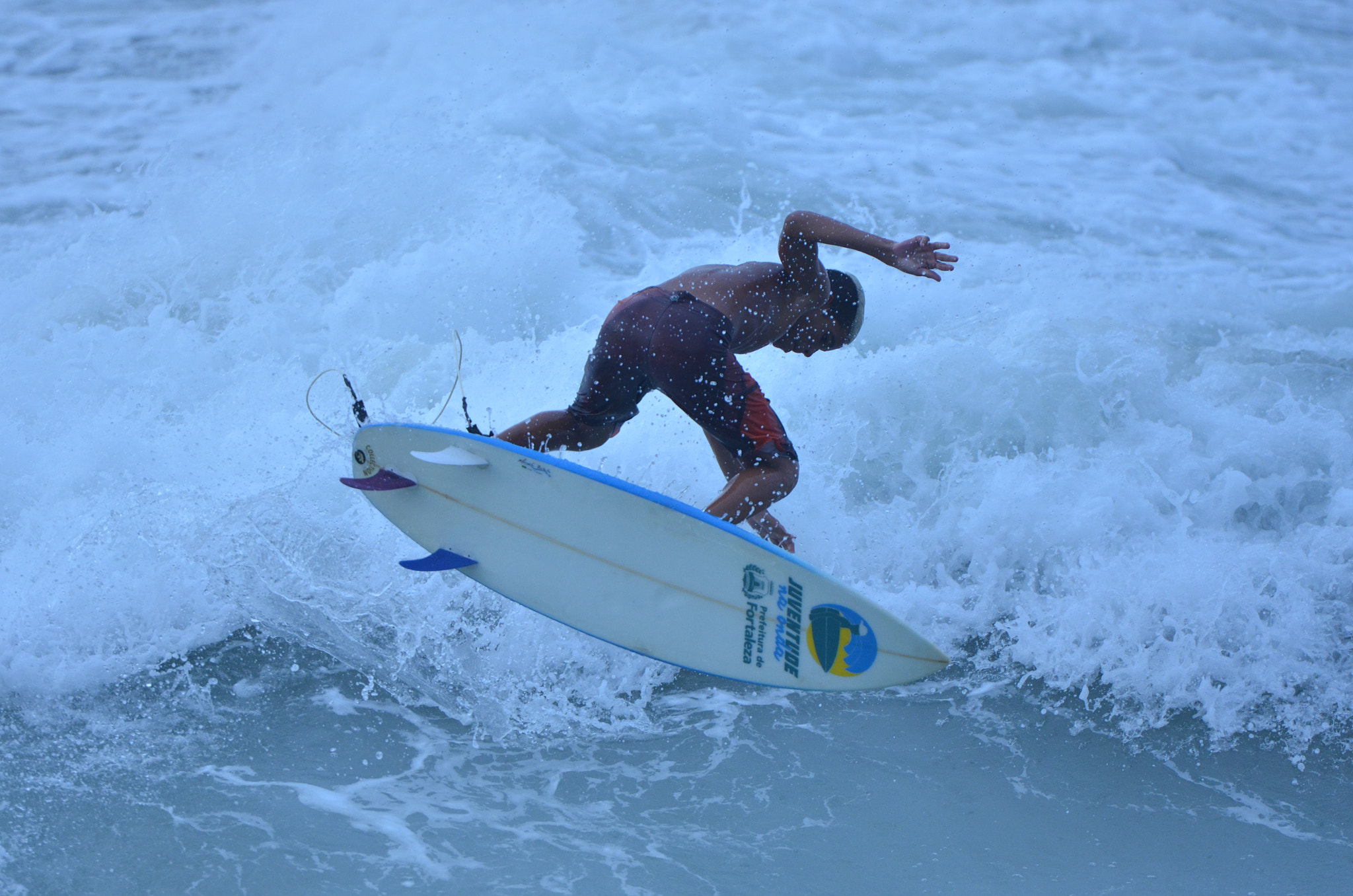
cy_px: 448
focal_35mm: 300
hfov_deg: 6.9
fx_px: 11250
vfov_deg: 4.6
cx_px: 676
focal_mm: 200
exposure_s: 1/8000
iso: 900
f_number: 2.8
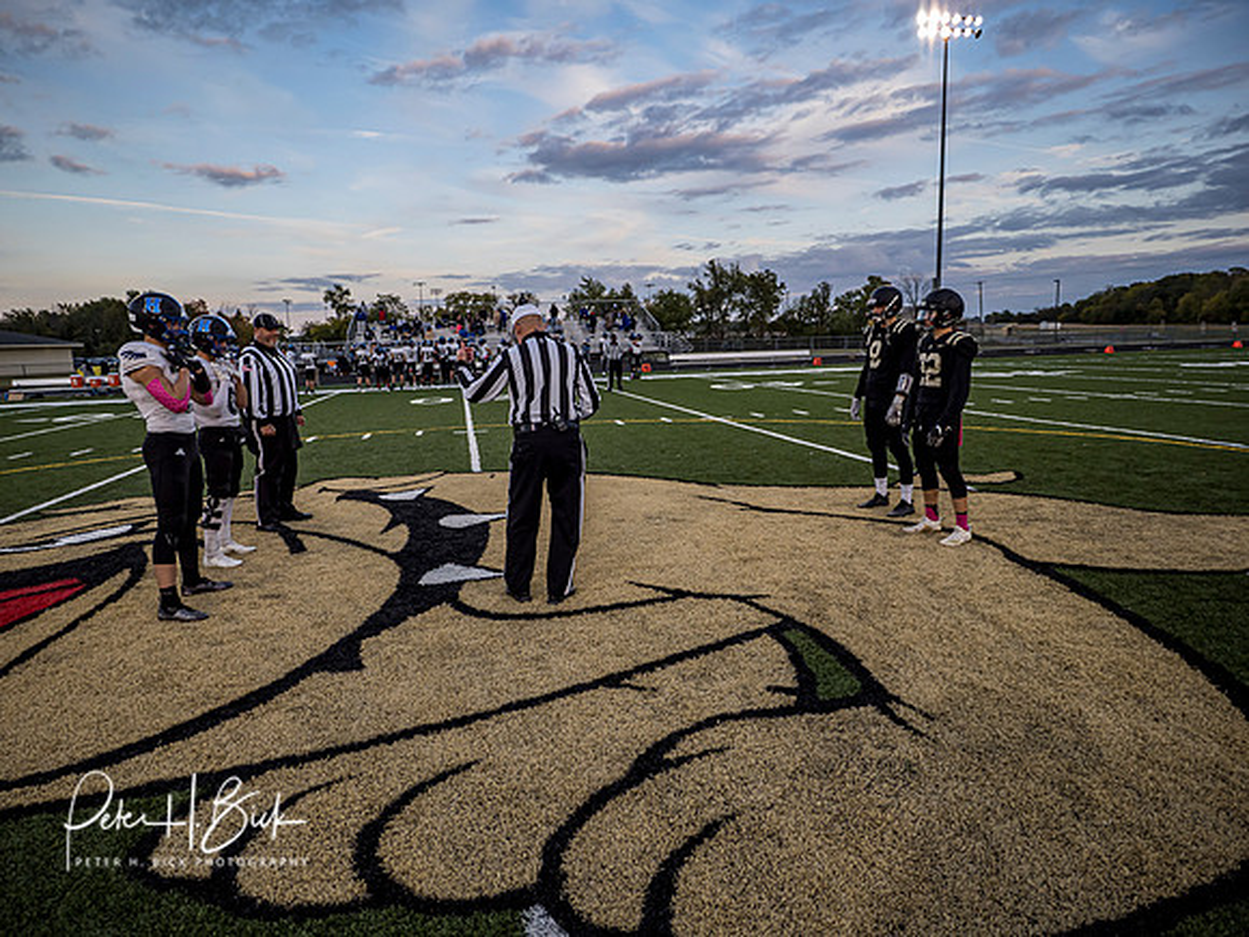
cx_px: 624
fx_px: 722
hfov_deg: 81.7
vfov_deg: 66.0
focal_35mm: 20
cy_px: 468
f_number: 1.7
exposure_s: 1/2000
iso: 500
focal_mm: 10
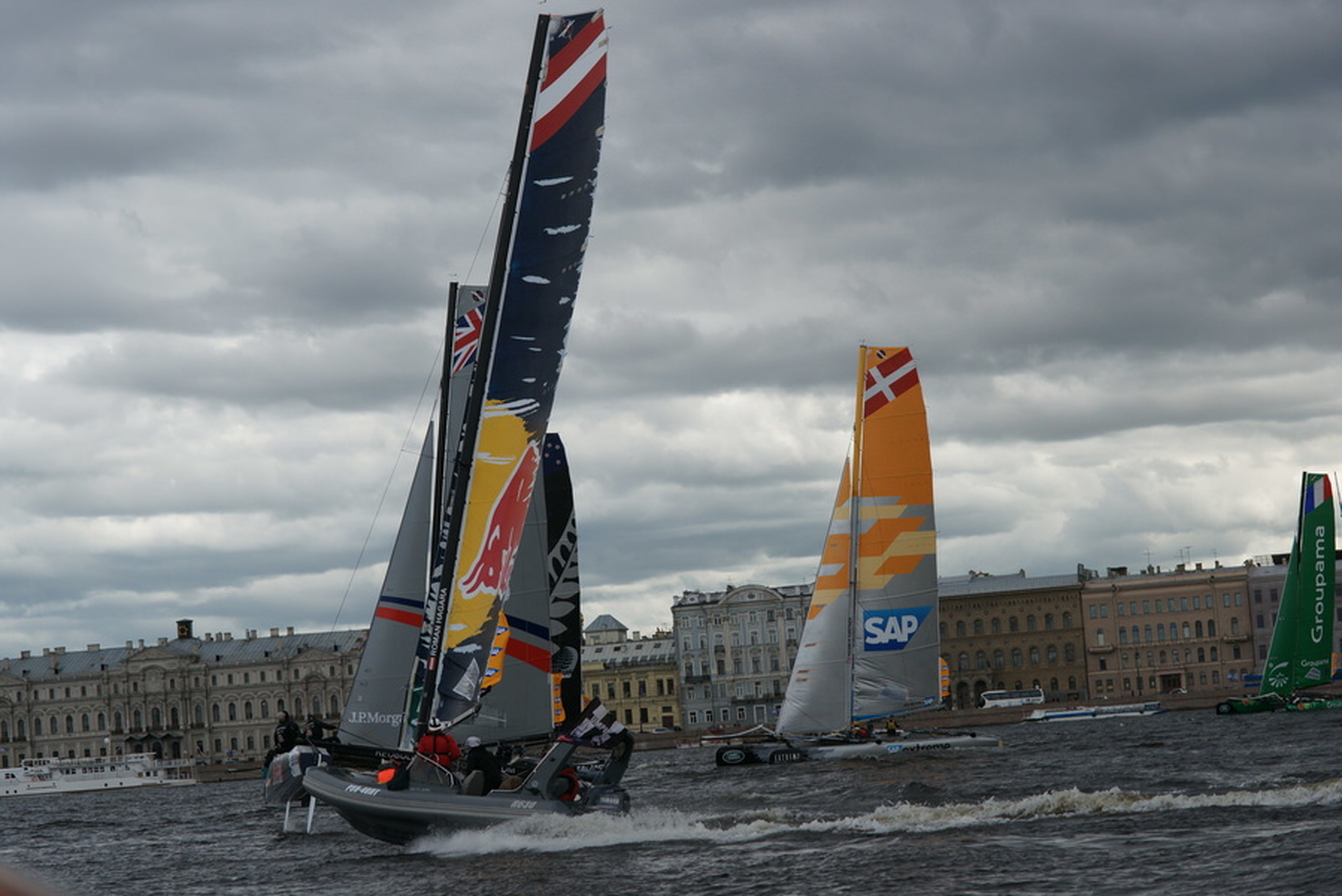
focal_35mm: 85
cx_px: 671
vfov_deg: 16.1
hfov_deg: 23.9
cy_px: 448
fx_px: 3169
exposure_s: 1/800
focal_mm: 85
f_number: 7.1
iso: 200
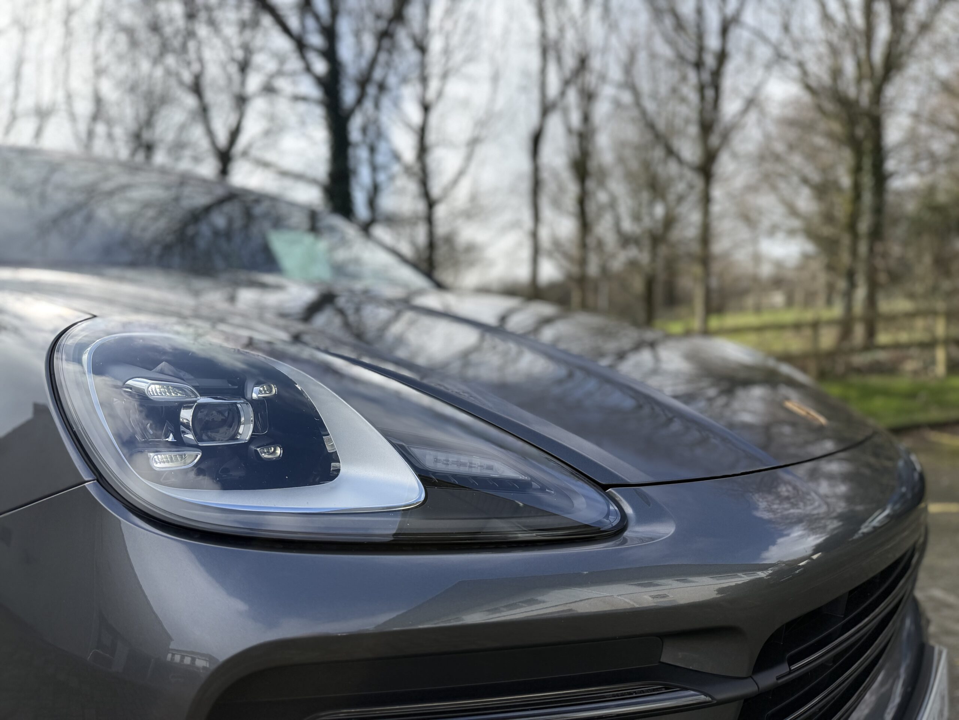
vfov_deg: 56.8
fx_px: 665
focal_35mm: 24
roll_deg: -1.0
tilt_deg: -1.1
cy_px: 360
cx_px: 480
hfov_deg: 71.6
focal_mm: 6.76
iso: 100
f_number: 1.78
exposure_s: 1/3584
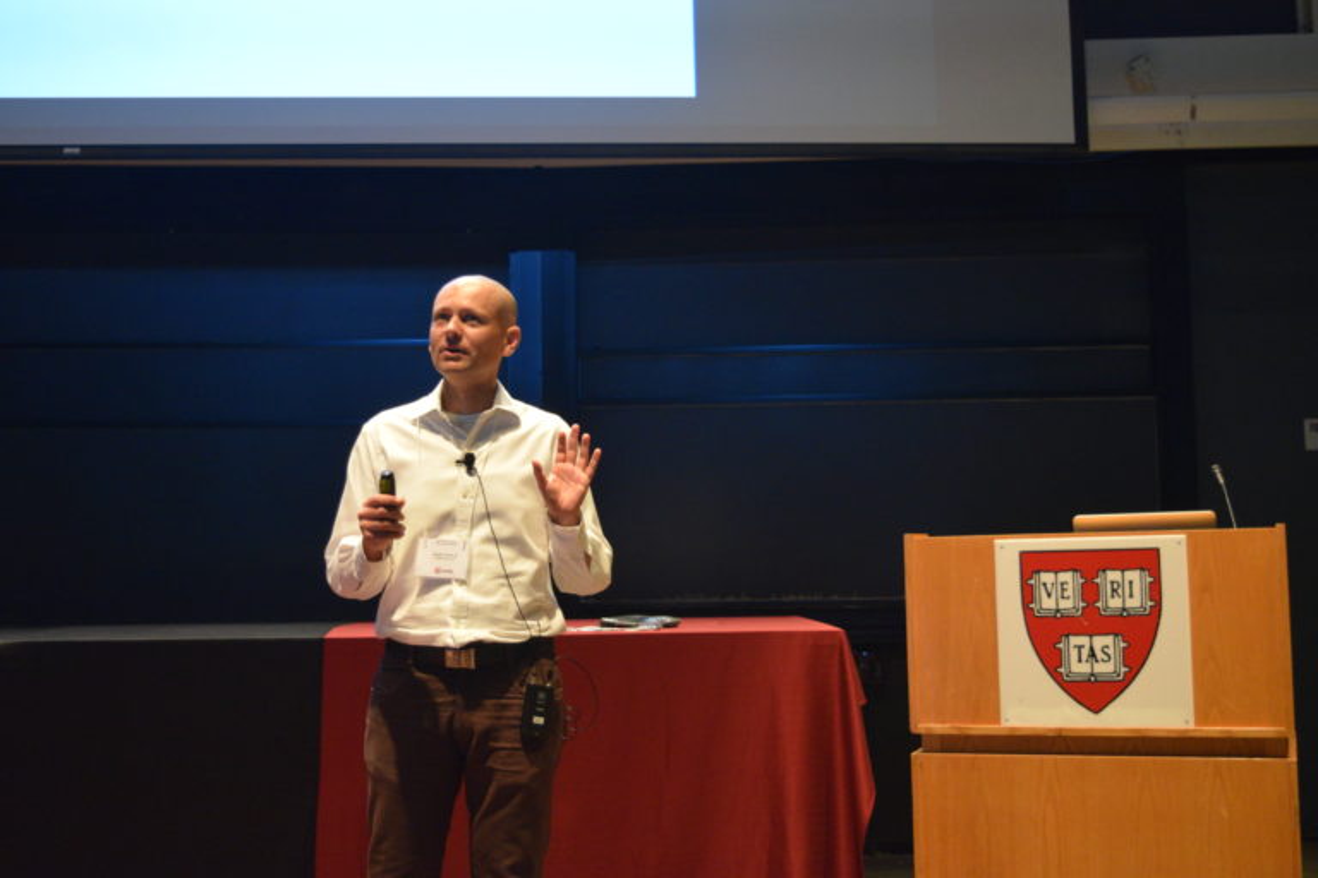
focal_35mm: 45
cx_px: 659
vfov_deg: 29.9
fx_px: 1647
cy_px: 439
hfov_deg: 43.6
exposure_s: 1/60
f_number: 4.2
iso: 2500
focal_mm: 30
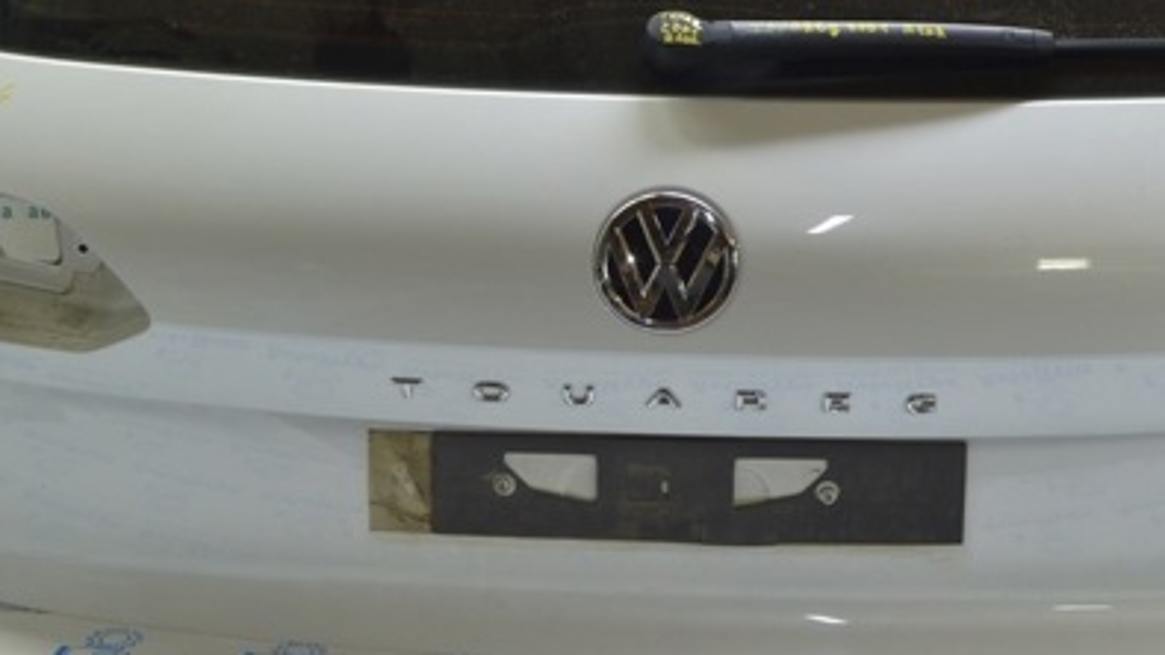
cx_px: 655
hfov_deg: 37.2
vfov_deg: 21.1
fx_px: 1730
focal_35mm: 56
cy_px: 105
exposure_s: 1/20
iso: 400
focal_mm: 22
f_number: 5.6
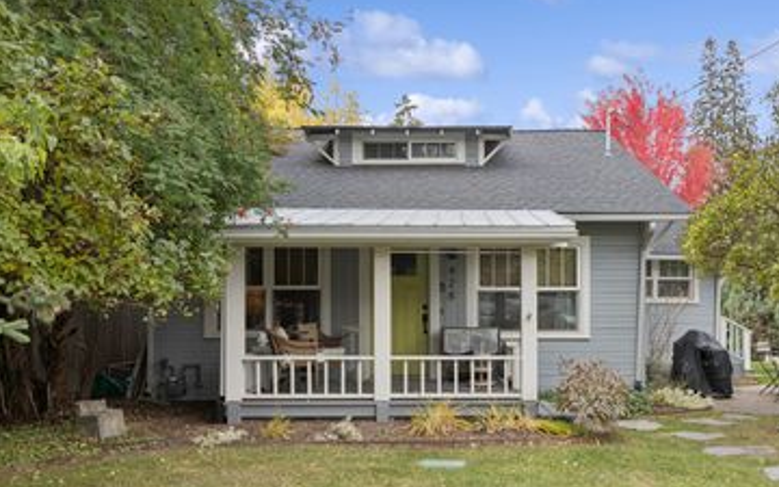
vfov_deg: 37.0
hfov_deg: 56.3
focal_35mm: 34
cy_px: 313
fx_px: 722
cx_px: 467
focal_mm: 16
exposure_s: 1/160
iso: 100
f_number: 6.3
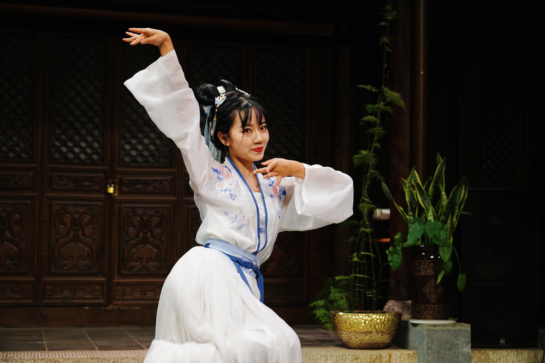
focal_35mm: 63
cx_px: 272
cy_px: 182
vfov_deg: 21.6
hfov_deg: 31.9
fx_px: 954
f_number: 4.5
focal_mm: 63
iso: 400
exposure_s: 1/80
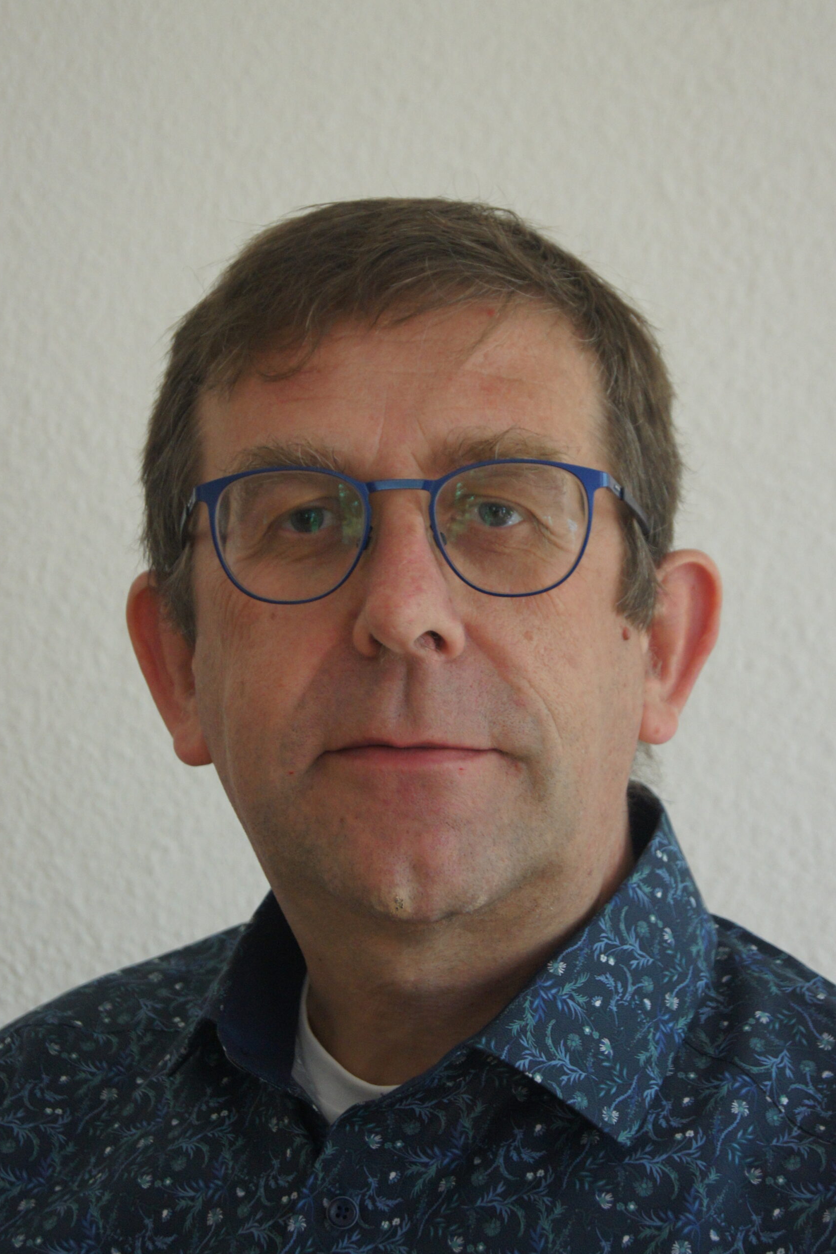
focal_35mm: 84
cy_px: 634
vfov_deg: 24.3
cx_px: 417
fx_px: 2909
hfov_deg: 16.4
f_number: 5.6
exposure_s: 1/13
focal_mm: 55
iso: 1600
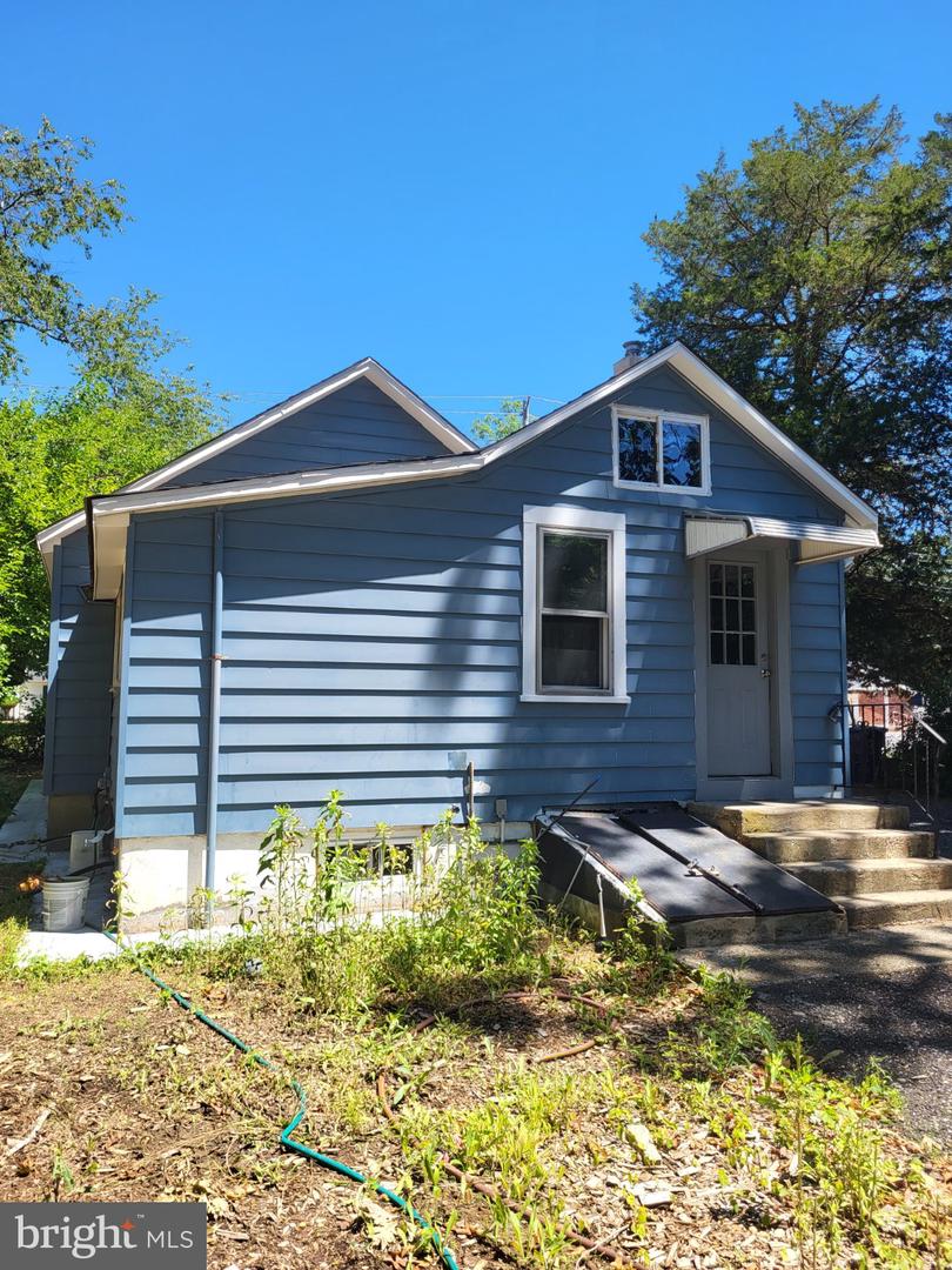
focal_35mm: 26
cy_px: 635
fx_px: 953
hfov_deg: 53.1
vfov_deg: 67.3
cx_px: 476
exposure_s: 1/1041
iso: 40
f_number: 1.8
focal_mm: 5.4
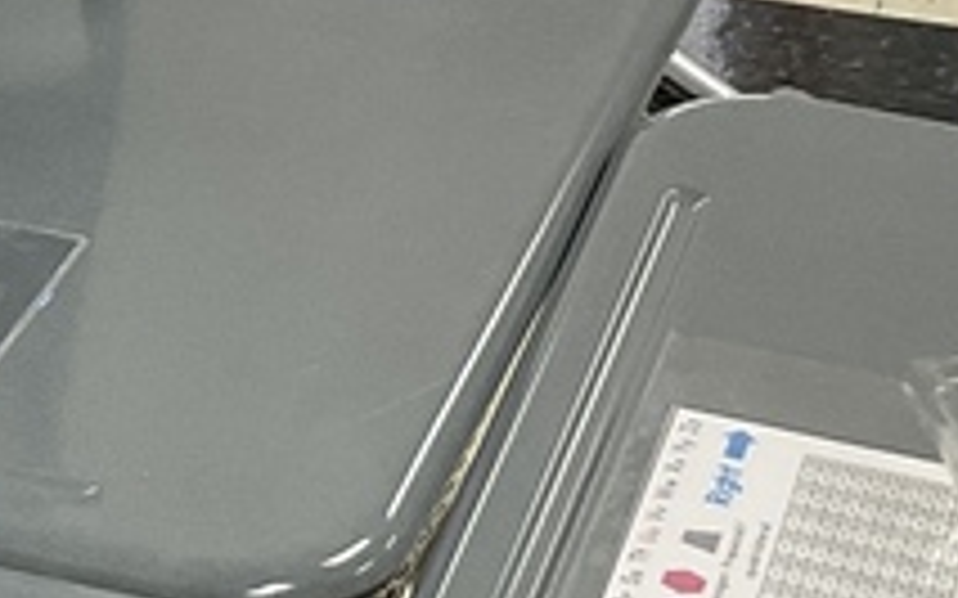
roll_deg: -0.1
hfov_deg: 13.7
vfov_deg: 8.8
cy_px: 121
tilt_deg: -29.1
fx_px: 3863
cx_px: -211
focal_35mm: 148
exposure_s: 1/60
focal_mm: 3
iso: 64
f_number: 1.8
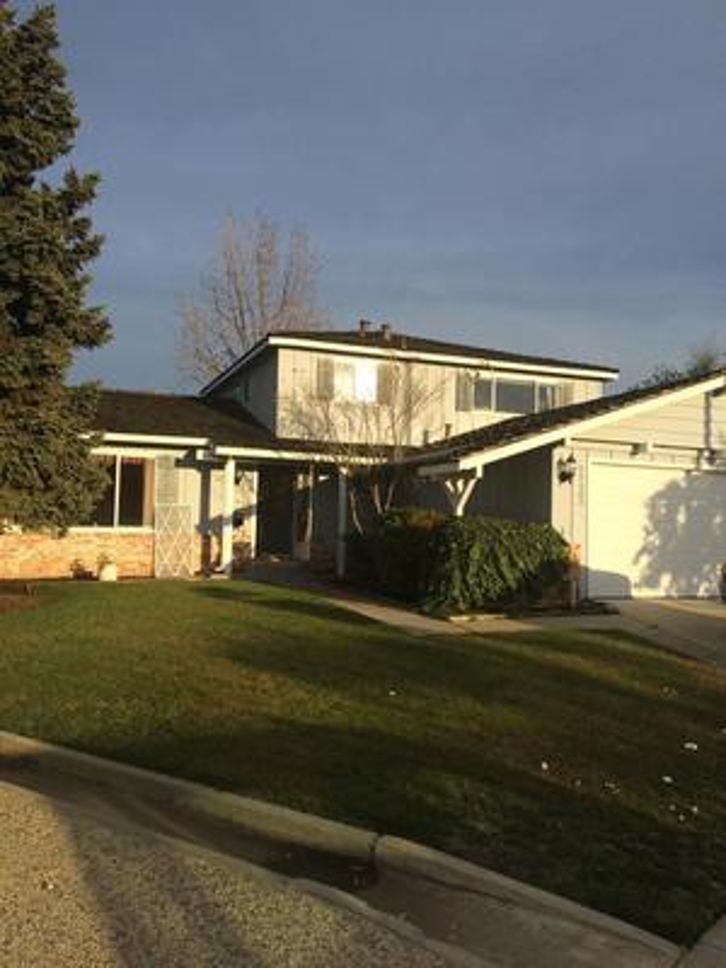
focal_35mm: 29
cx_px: 363
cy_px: 484
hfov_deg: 48.2
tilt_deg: -0.9
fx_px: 811
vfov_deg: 61.7
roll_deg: -2.5
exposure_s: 1/1282
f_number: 2.2
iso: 32
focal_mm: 4.15
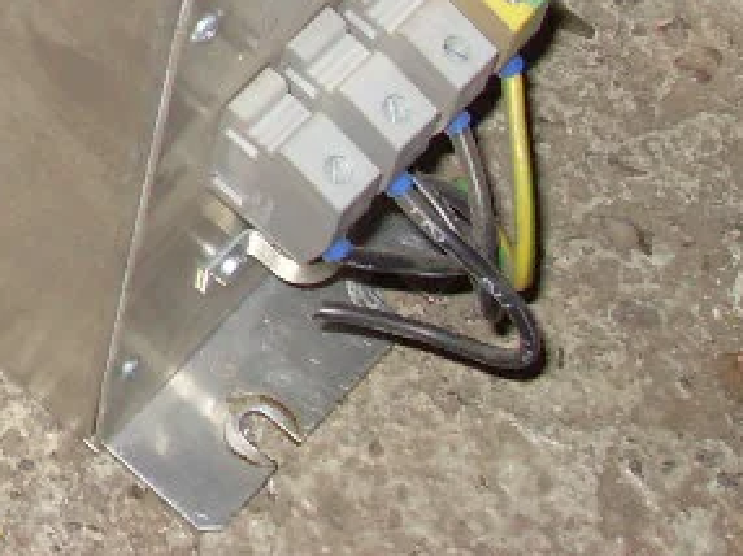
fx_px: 3303
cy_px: -398
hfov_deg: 12.2
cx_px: -364
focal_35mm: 154
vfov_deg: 9.2
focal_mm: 7.1
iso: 100
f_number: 3.1
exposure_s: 1/45
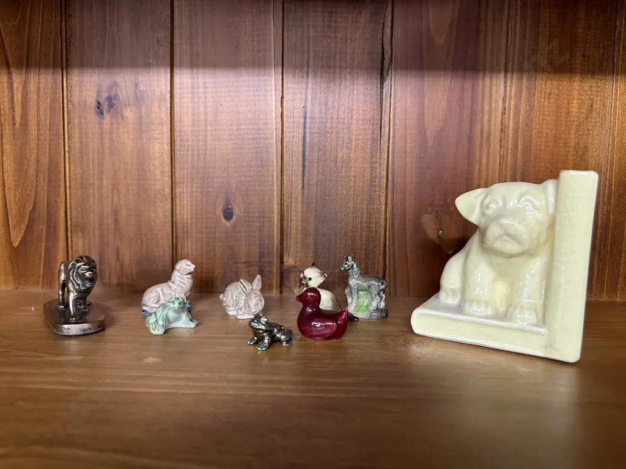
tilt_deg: -6.1
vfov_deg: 56.8
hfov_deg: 71.6
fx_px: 434
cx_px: 313
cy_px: 234
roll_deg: -1.2
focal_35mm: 24
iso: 250
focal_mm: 6.86
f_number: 1.78
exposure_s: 1/50
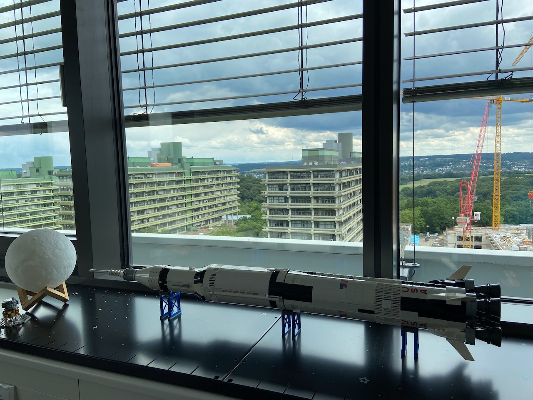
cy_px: 200
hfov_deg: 67.3
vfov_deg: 53.1
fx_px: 400
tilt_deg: -5.6
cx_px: 266
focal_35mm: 26
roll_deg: +2.0
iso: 32
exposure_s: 1/833
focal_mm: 4.25
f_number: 1.8
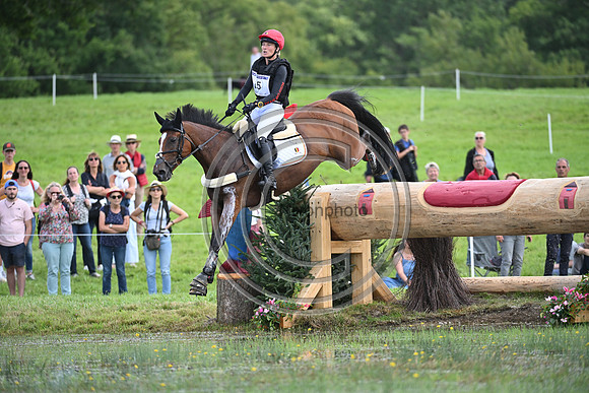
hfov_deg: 7.1
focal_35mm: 290
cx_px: 294
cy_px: 196
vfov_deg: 4.7
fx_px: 4746
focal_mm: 290
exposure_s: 1/1600
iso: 900
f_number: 5
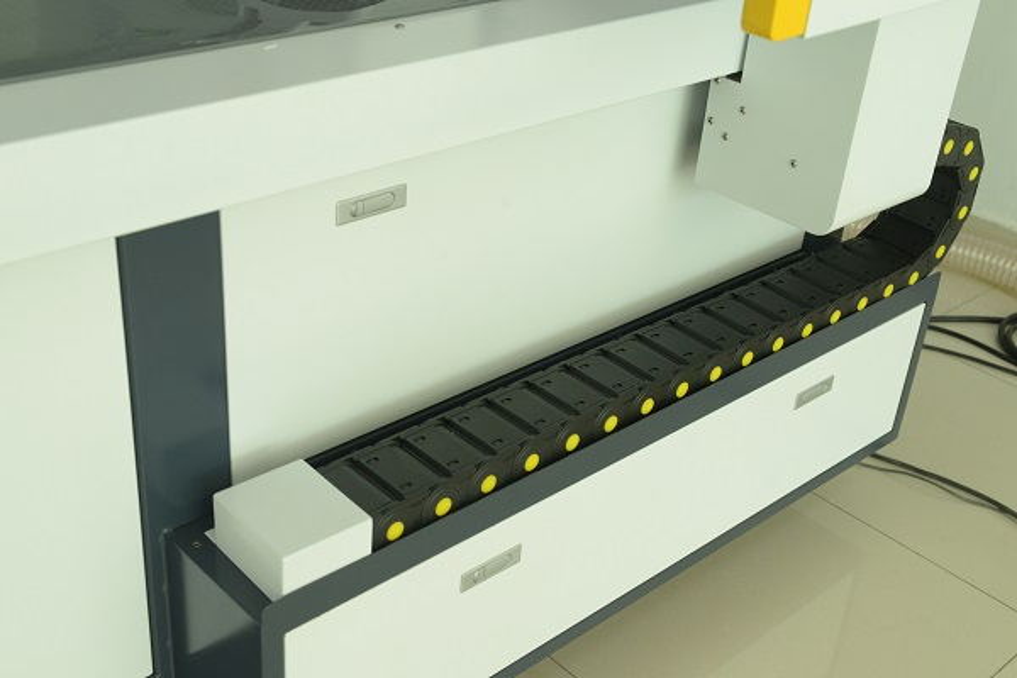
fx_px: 1299
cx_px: 508
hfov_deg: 42.7
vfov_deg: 29.2
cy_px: 339
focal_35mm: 46
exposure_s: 1/125
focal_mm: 46
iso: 1250
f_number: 6.3
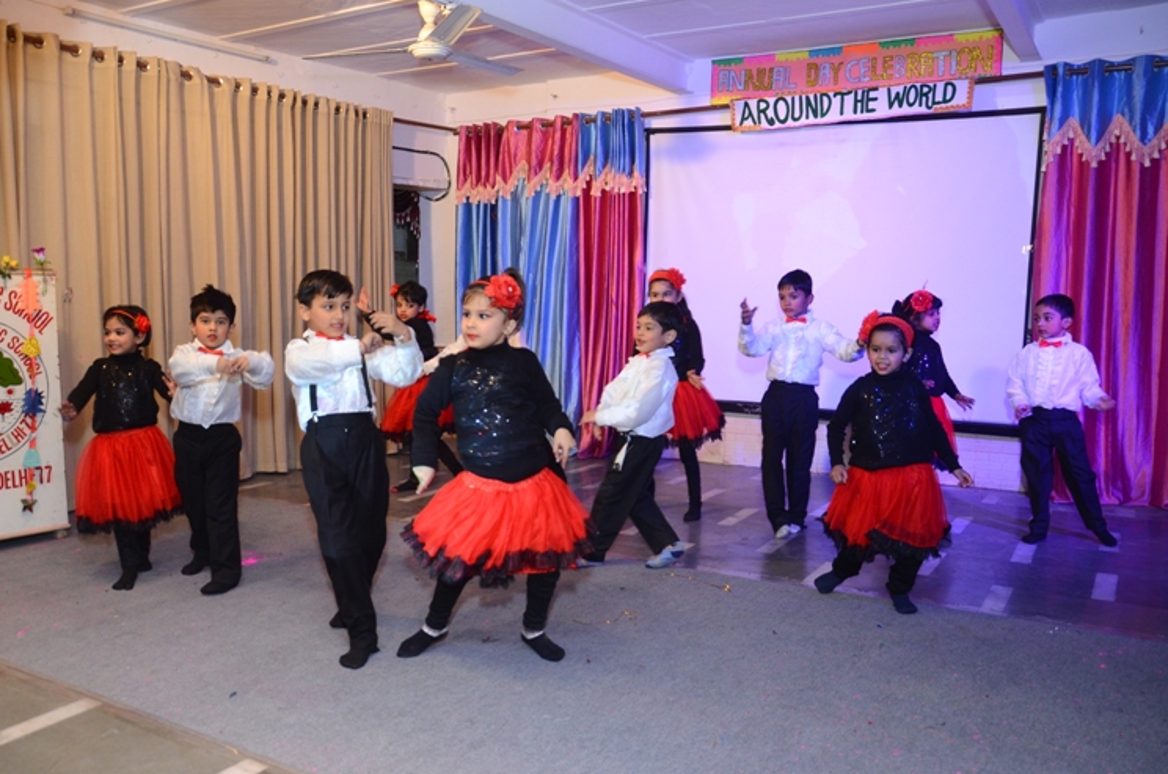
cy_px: 389
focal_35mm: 65
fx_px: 2105
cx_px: 575
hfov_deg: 31.0
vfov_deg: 20.8
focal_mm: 42
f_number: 4.8
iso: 1000
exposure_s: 1/125
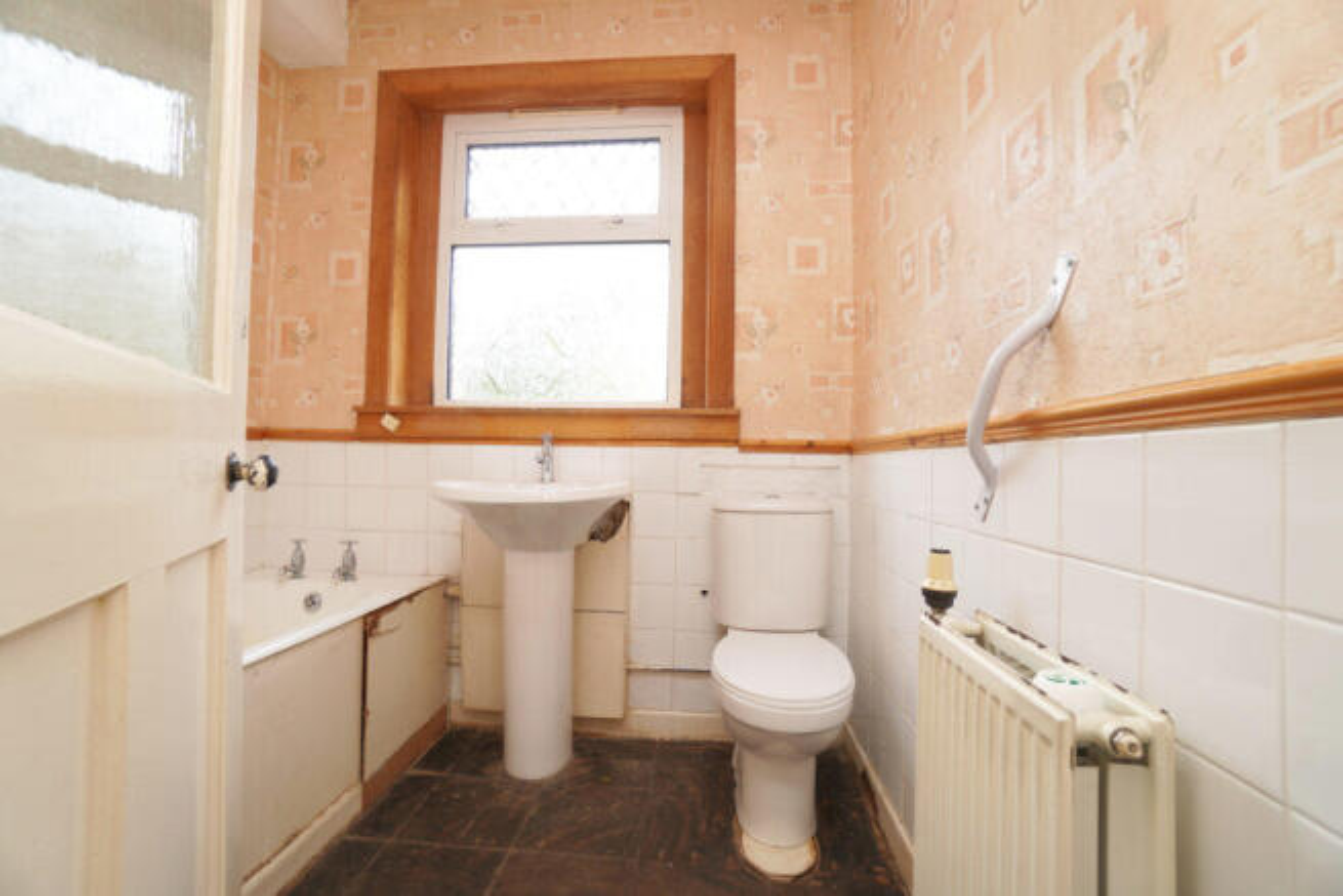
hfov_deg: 100.4
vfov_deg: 77.4
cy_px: 448
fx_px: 560
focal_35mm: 15
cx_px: 672
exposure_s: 1/60
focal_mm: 10
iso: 125
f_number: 4
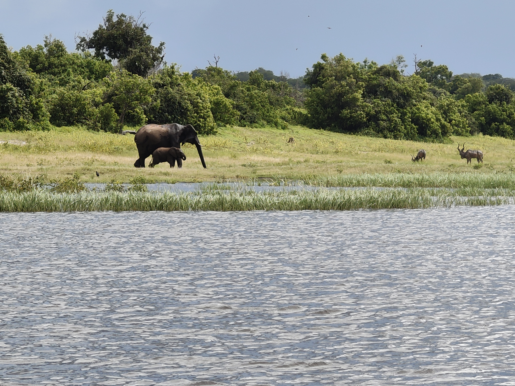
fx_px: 2856
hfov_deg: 10.3
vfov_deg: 7.7
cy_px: 193
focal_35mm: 192
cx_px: 258
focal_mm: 13.3
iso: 50
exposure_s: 1/560
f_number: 2.55
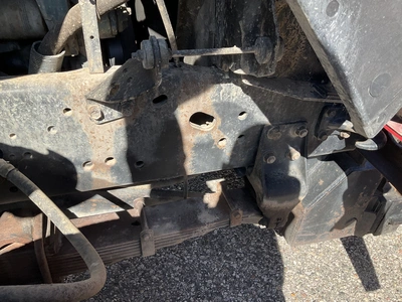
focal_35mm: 29
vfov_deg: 48.2
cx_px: 201
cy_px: 151
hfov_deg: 61.7
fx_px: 337
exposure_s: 1/473
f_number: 1.8
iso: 25
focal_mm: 3
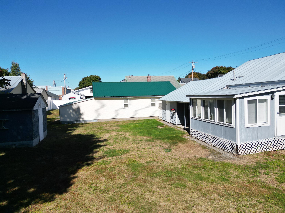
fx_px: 198
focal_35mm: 24
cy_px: 106
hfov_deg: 71.6
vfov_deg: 56.8
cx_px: 142
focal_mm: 6.72
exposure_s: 1/4000
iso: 200
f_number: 1.7
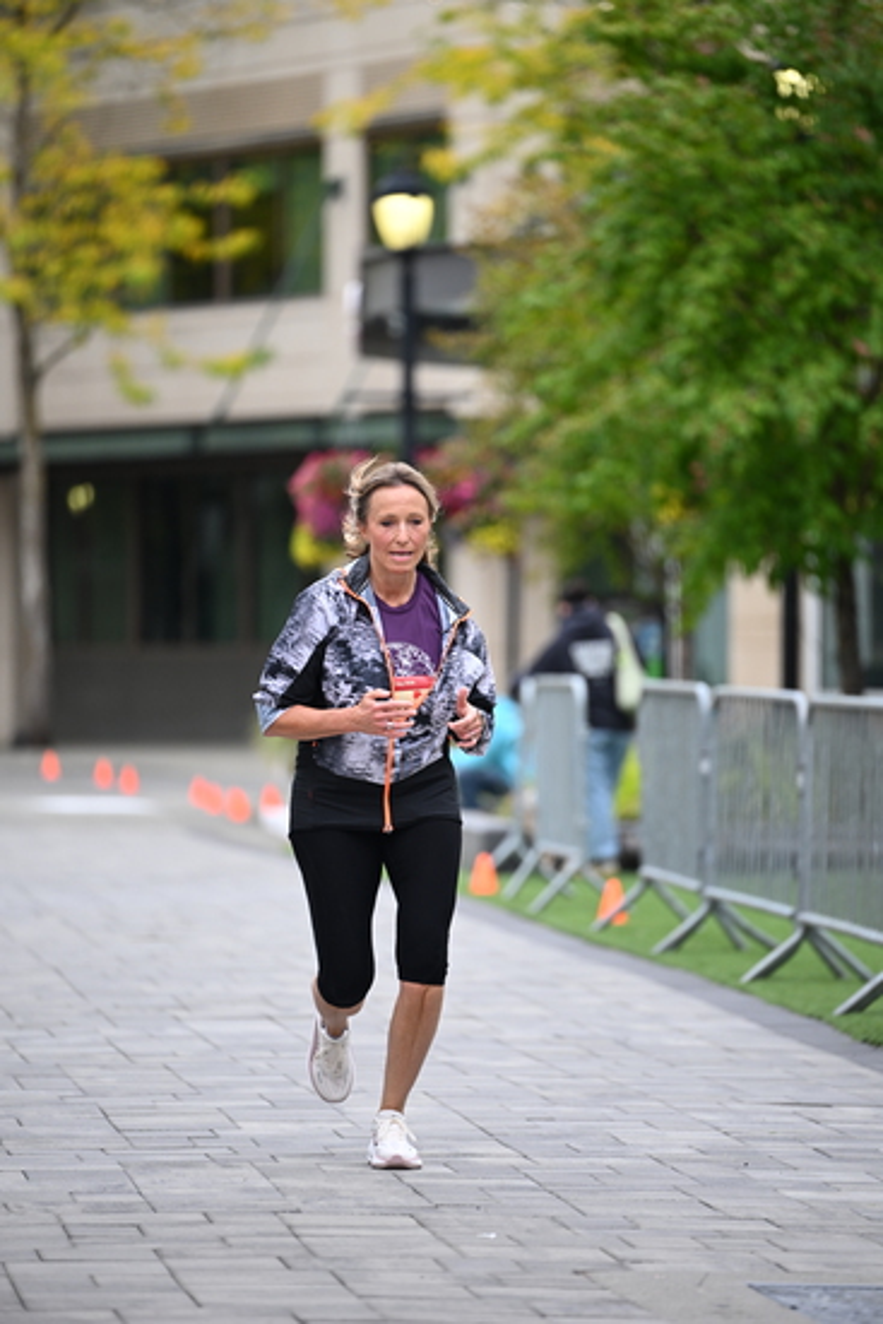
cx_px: 442
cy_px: 662
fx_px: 7353
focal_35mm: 200
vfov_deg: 10.3
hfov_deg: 6.9
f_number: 2.8
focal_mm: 200
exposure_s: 1/1600
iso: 640
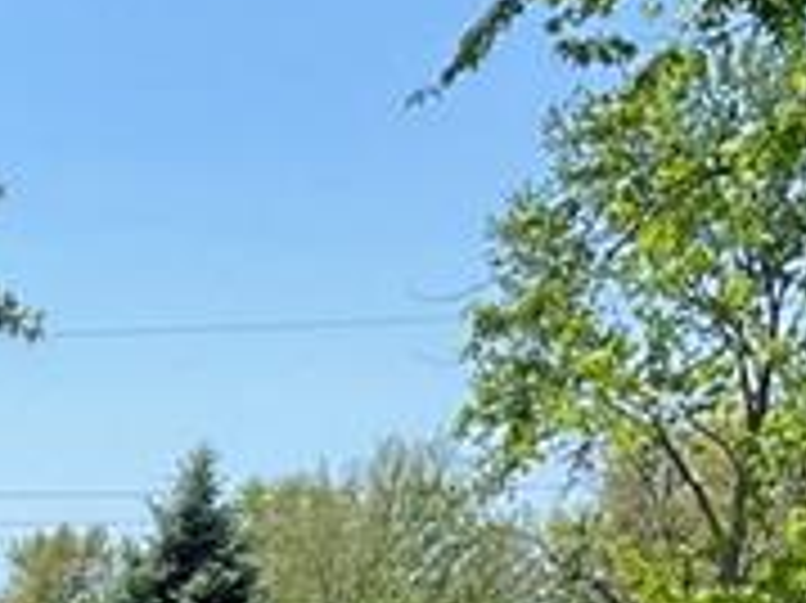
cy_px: 1458
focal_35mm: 166
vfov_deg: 8.2
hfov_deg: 11.6
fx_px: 3863
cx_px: -225
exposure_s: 1/759
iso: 25
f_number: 1.8
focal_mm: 3
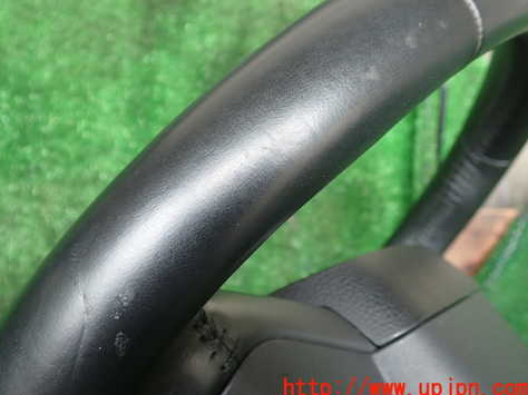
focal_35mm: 38
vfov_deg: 37.5
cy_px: 152
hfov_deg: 48.6
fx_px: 579
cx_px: 201
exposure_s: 1/60
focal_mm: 5.4
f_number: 2.3
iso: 125
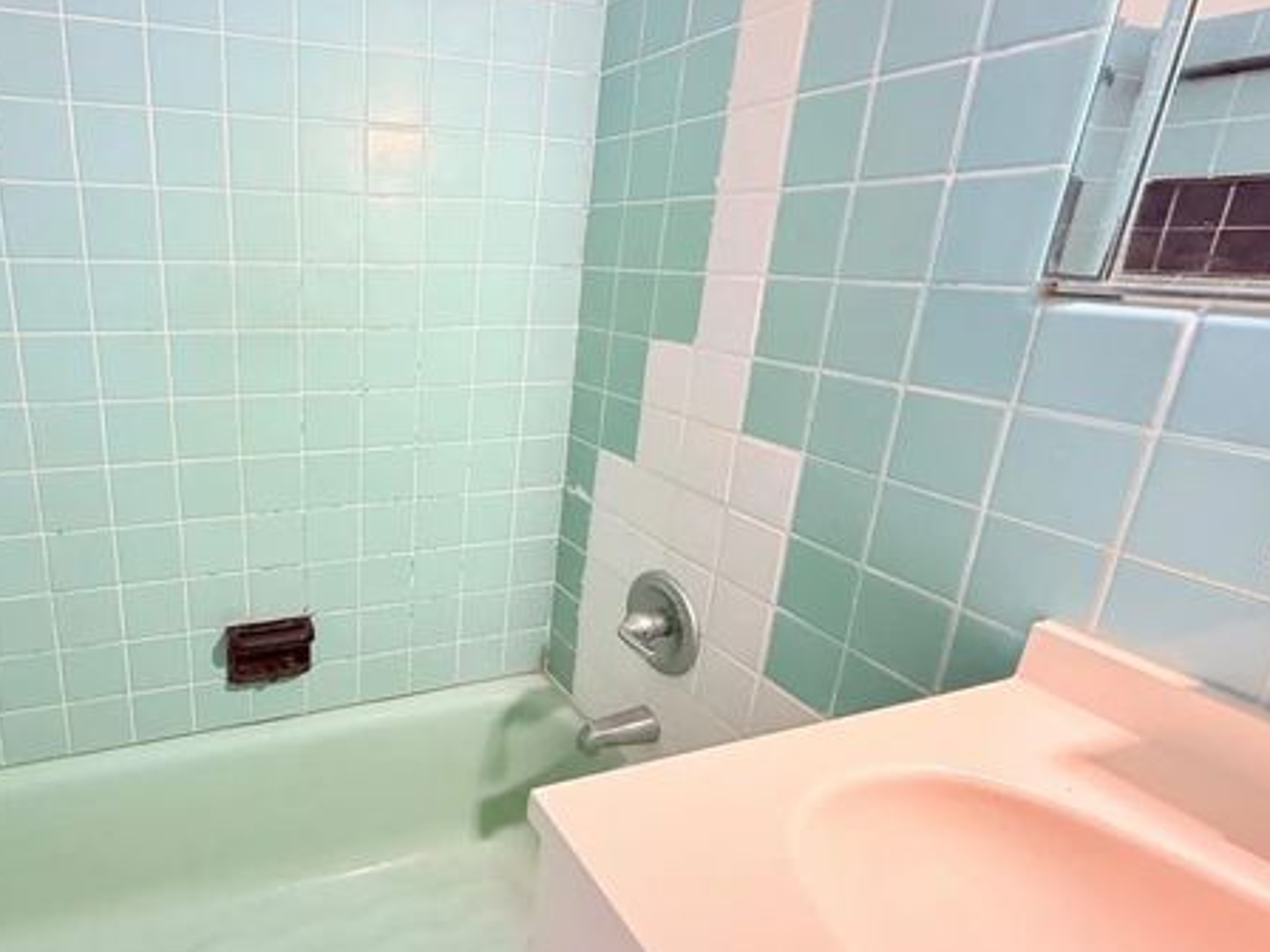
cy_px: 468
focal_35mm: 20
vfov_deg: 66.0
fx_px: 734
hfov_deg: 78.2
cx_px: 391
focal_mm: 2.22
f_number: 2.2
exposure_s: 1/60
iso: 400
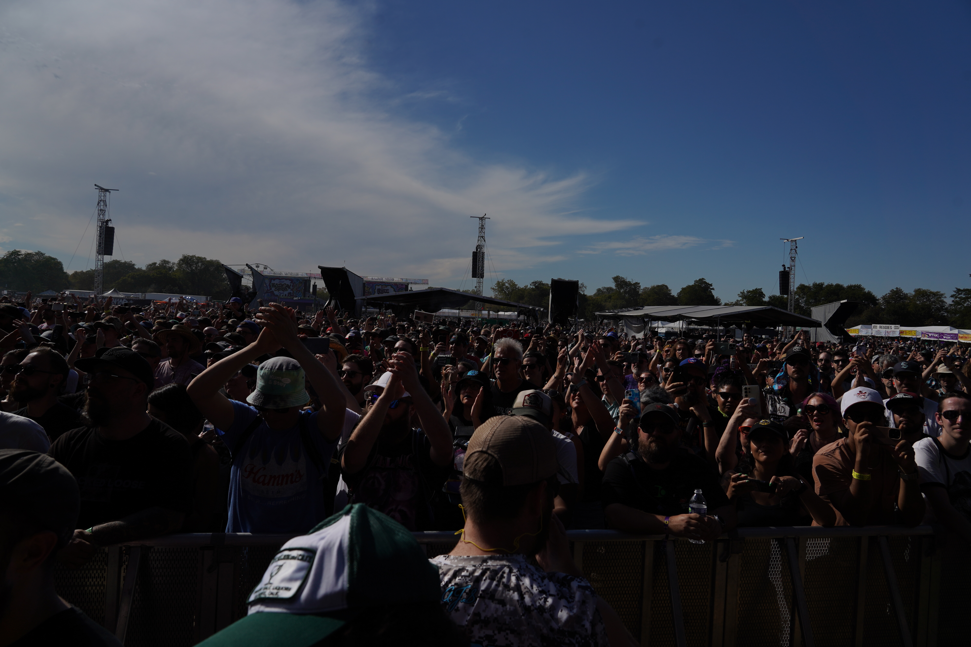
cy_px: 324
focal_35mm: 24
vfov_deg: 53.1
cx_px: 486
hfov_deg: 73.7
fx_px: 647
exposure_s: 1/1250
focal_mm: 24
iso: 100
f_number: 8
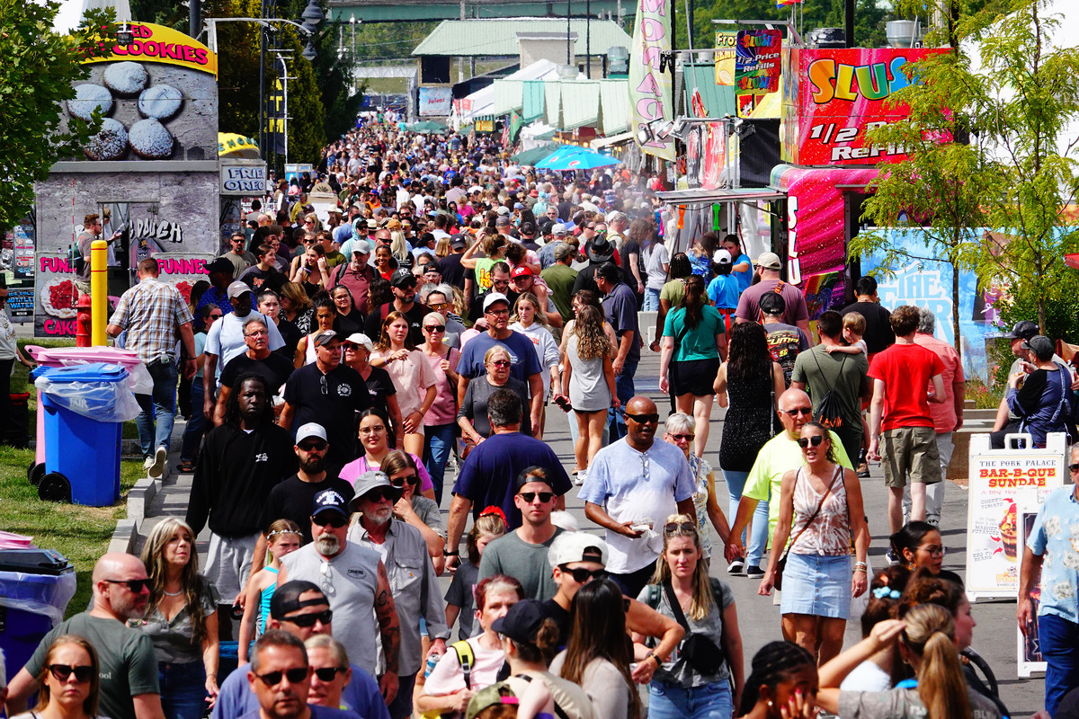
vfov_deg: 5.0
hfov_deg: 7.4
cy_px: 360
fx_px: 8302
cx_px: 540
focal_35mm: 277
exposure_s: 1/1600
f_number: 7.1
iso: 400
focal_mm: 101.58
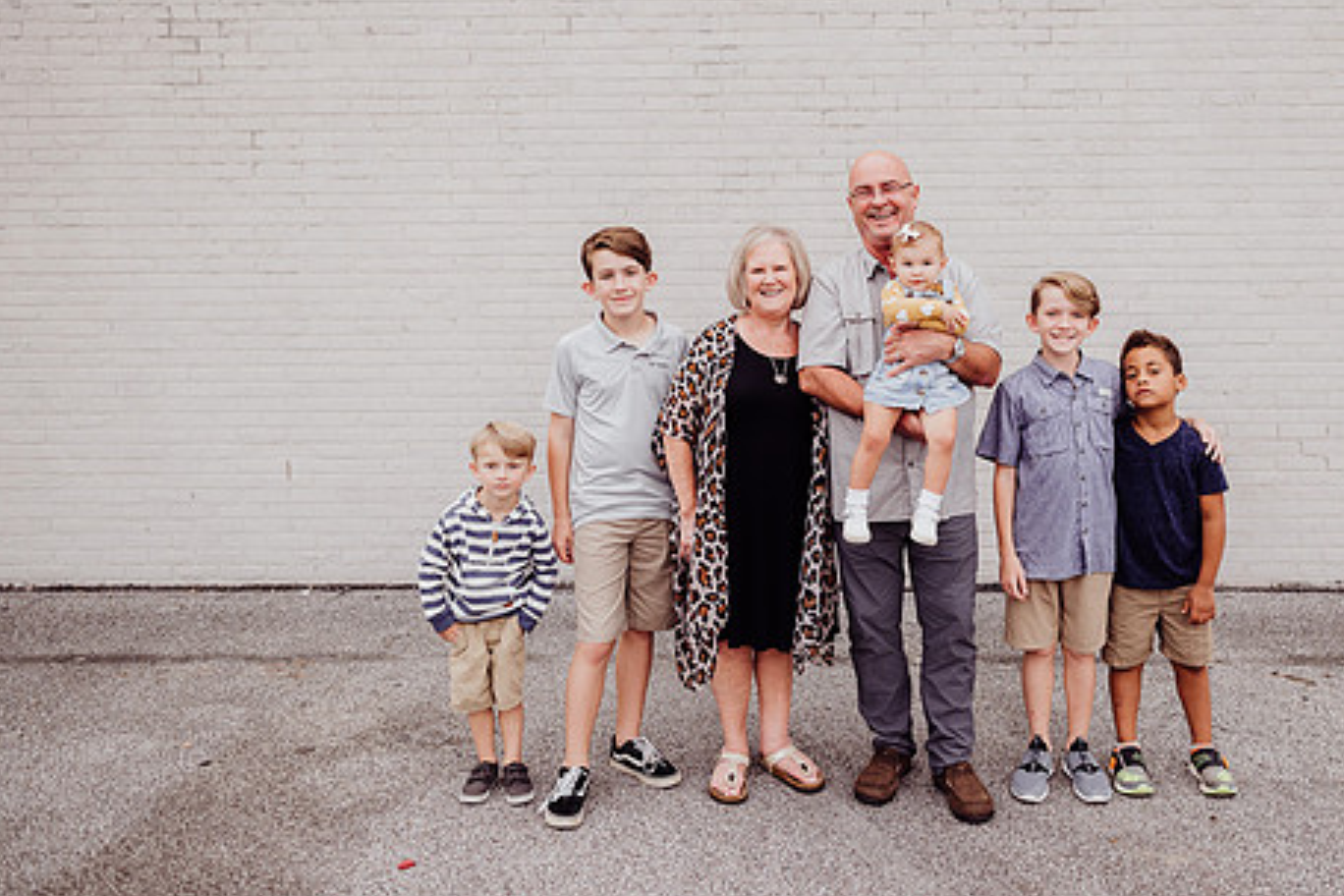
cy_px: 352
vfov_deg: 42.1
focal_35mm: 31
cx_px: 824
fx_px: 1157
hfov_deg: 59.6
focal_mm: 24
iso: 200
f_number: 2.5
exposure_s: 1/200
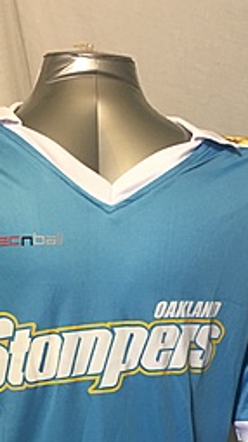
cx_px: 62
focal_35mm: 62
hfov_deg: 19.2
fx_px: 727
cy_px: 399
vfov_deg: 32.2
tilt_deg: -9.2
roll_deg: -1.8
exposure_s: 1/30
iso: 100
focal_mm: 4.15
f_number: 2.2
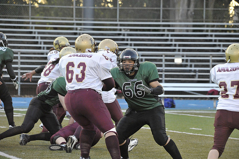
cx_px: 120
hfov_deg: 6.9
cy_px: 80
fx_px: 1990
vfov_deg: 4.6
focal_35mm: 300
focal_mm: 300
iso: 12800
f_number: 10
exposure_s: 1/1000
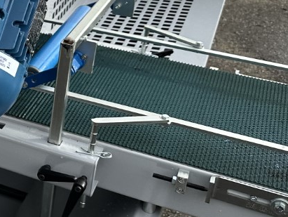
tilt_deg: -21.5
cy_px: 17
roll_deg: -0.5
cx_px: -181
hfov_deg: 19.3
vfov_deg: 17.3
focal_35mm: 84
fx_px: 699
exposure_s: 1/2252
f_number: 1.78
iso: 80
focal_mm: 6.86
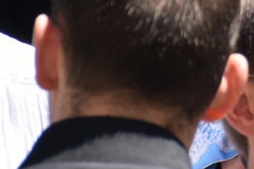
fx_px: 3305
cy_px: 30
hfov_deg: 4.3
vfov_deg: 2.9
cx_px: 516
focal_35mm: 469
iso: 200
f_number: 5.6
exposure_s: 1/500
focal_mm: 62
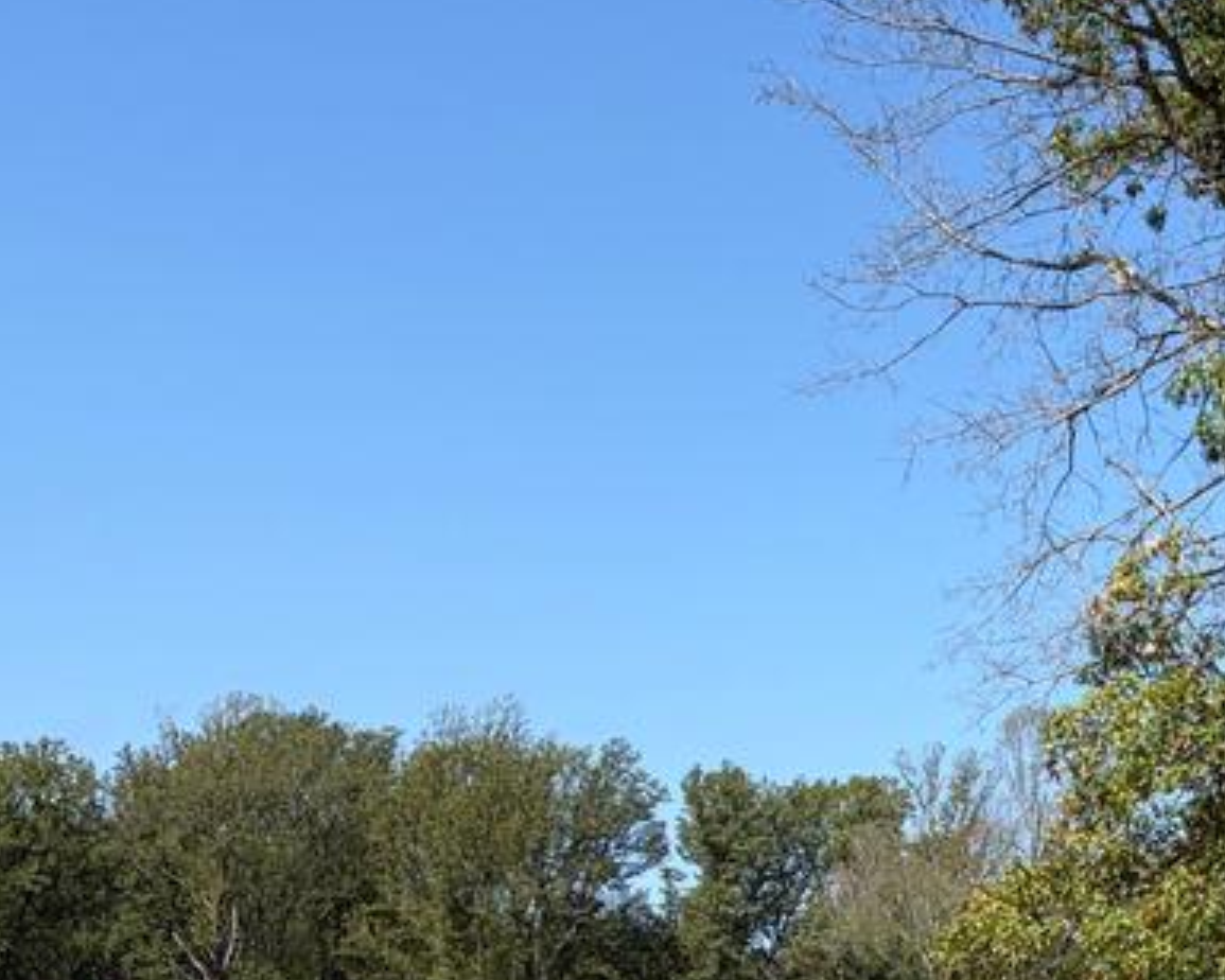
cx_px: 1562
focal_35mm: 95
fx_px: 3444
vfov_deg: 15.8
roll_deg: +1.0
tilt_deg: +4.7
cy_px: 1060
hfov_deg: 18.8
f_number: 1.6
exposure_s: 1/3279
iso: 50
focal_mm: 5.96
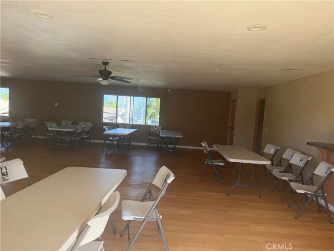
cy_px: 126
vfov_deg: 56.8
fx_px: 232
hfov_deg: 71.6
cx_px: 167
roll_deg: -3.2
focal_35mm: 24
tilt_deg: -4.4
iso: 80
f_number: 1.78
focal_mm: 6.76
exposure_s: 1/210
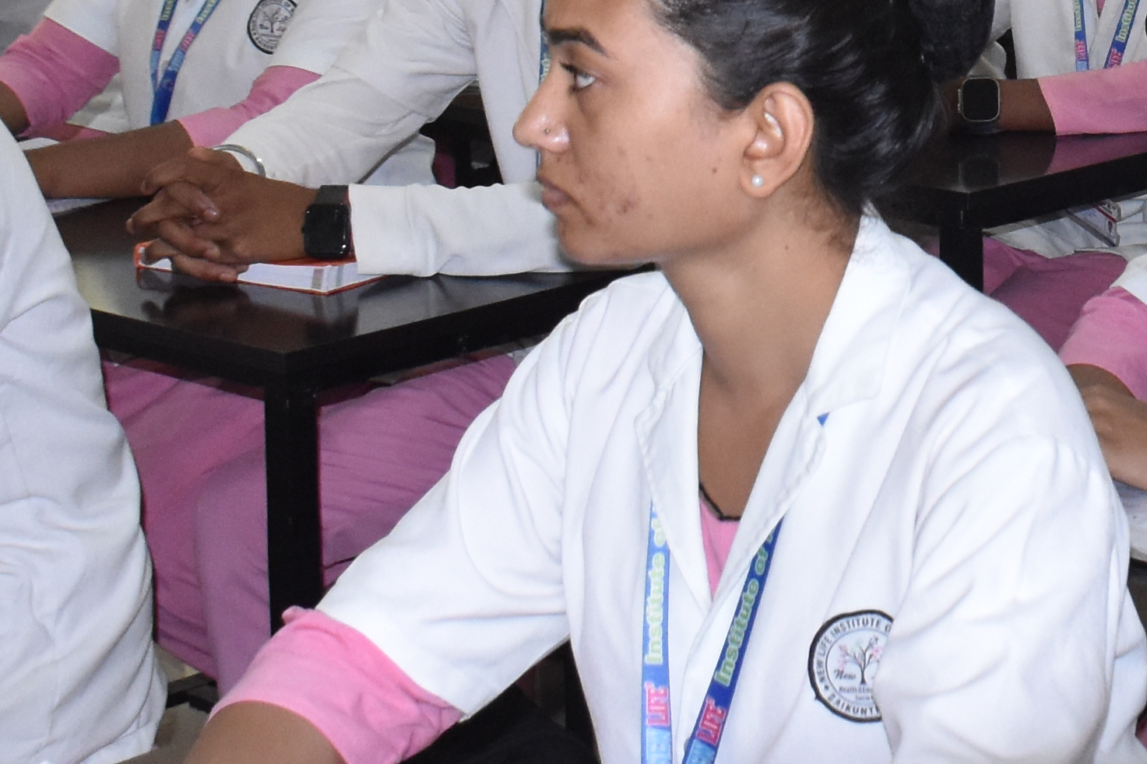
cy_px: -289
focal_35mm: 110
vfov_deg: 12.0
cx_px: 1289
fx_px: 3504
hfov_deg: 17.9
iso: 1600
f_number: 5
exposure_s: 1/80
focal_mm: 18
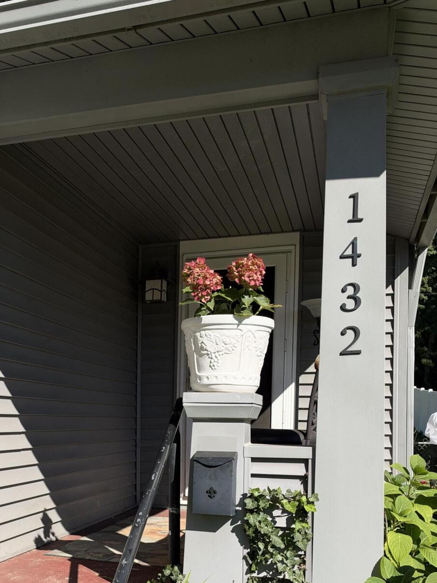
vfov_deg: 44.9
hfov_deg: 34.9
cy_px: 450
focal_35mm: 40
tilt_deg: -0.6
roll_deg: -0.7
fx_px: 673
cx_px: 91
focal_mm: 6.93
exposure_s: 1/3378
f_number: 1.8
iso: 64
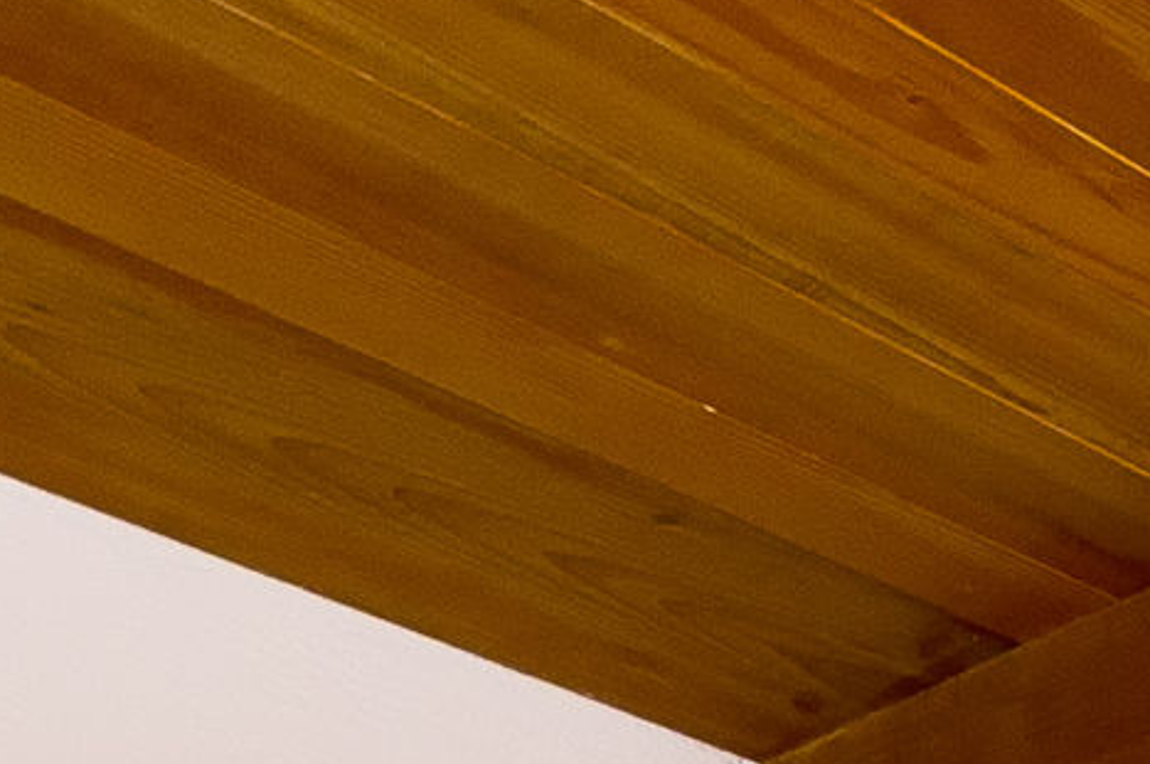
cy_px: 2133
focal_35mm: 90
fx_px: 2871
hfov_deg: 15.8
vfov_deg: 11.1
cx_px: 2509
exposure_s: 1/250
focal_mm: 10
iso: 160
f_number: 8
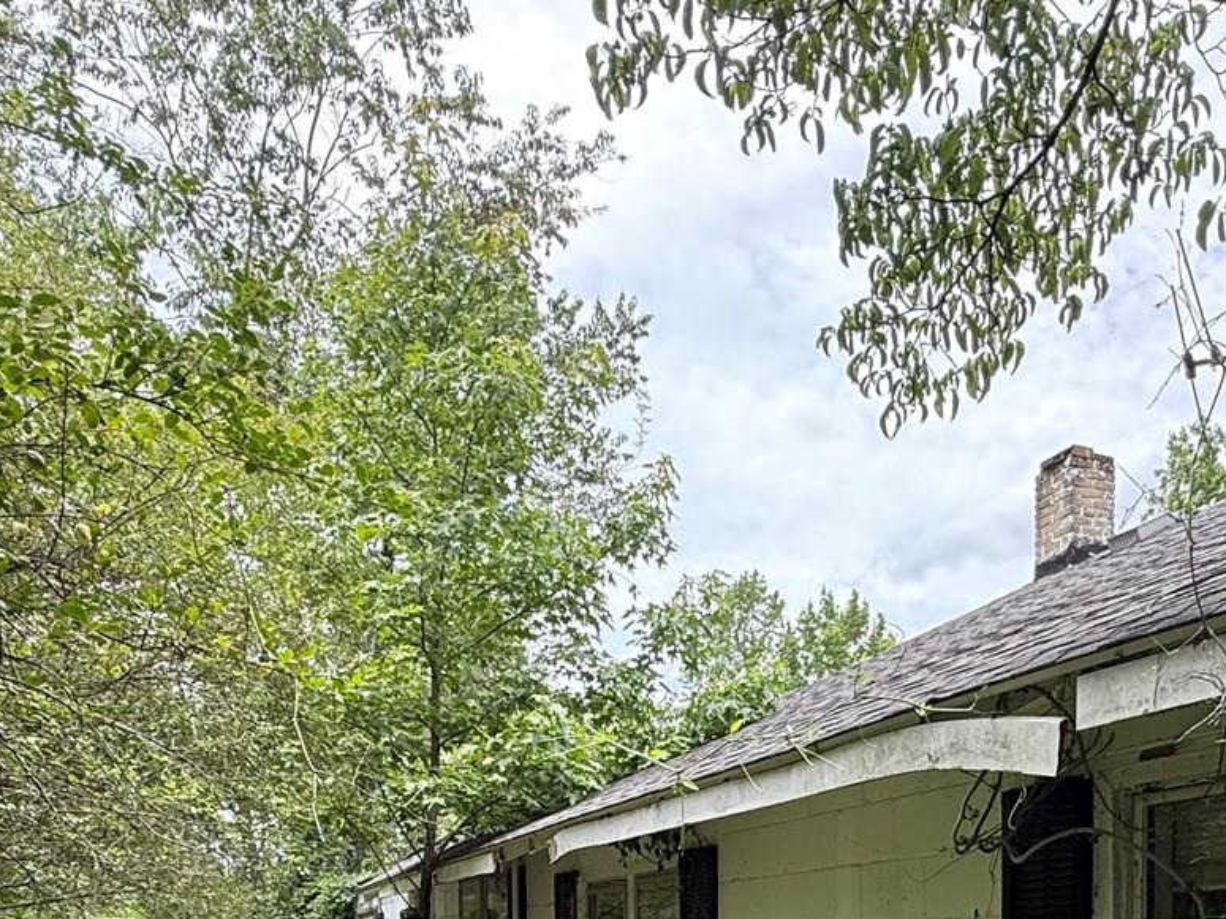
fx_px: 1310
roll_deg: +2.9
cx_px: 775
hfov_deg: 49.6
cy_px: 1076
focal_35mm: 37
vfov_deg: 32.6
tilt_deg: -3.8
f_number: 2.2
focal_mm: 2.22
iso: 50
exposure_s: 1/290
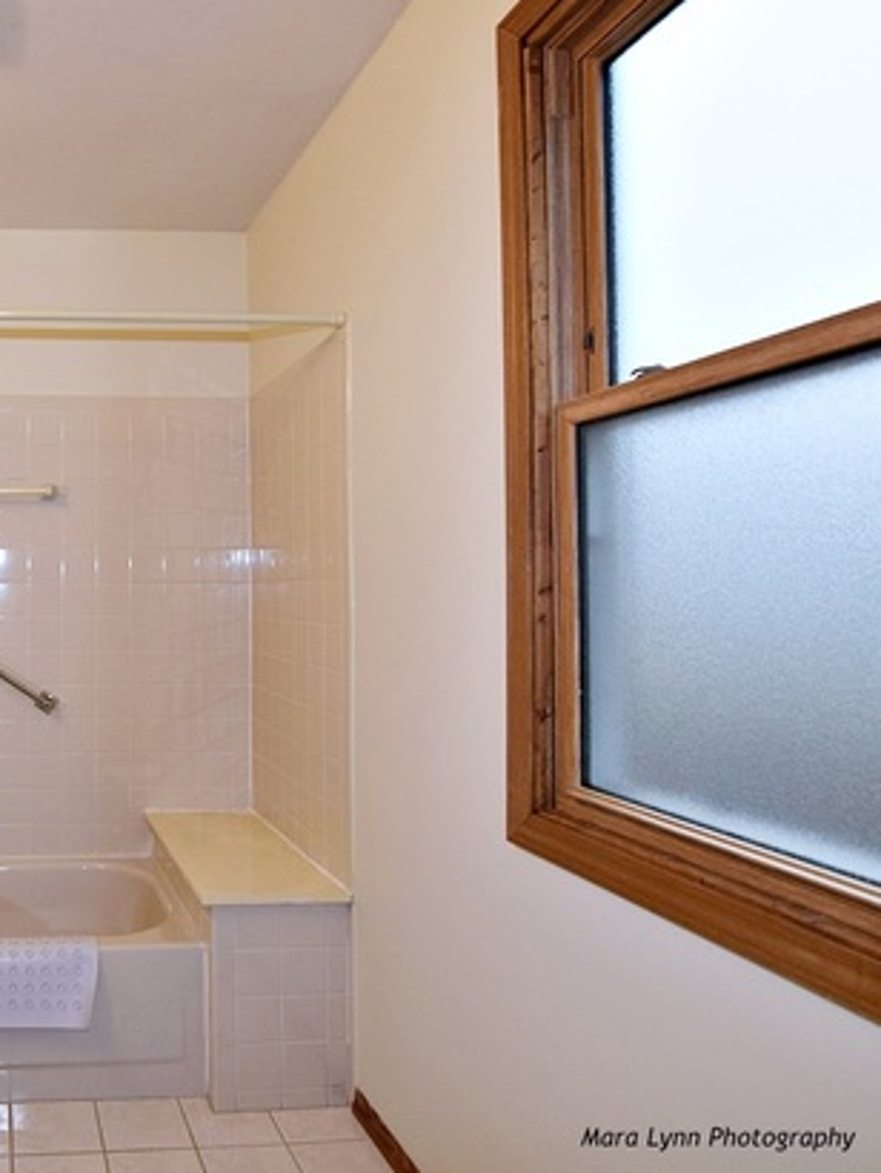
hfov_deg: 48.4
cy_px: 568
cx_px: 57
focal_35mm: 25
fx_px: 839
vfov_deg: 69.9
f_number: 5.6
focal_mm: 11
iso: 560
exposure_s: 1/125
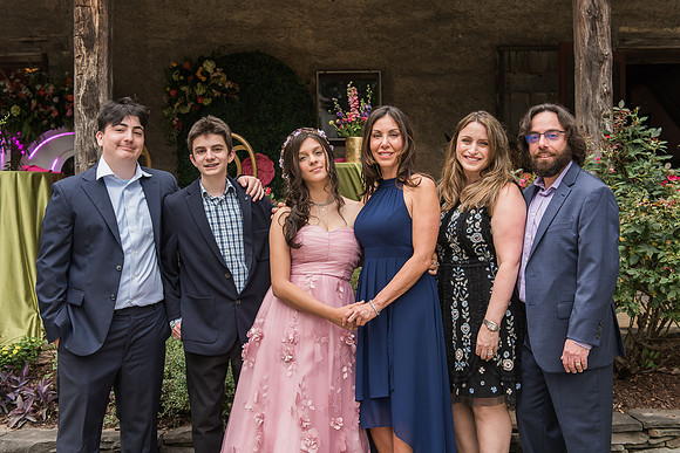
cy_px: 227
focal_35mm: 43
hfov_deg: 45.7
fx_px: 807
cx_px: 348
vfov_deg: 31.4
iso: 640
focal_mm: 40
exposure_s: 1/200
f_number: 4.5
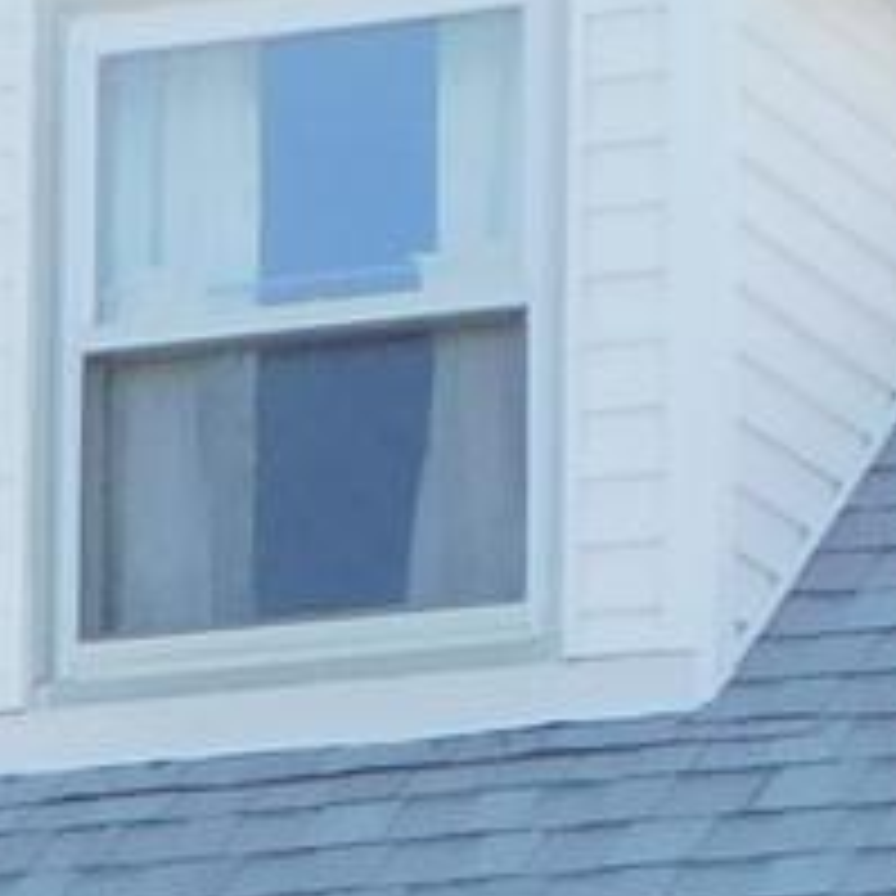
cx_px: -765
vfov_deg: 4.2
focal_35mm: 410
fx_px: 12007
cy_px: 2499
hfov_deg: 4.2
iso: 125
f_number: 3.7
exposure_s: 1/320
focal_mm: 8
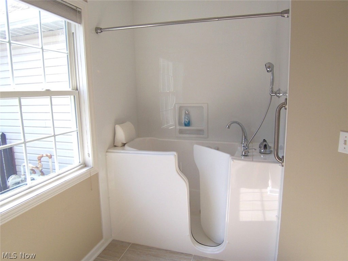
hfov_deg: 73.9
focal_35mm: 23
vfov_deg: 58.9
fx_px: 231
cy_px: 130
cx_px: 174
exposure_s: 1/200
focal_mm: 3.8
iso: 64
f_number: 2.8
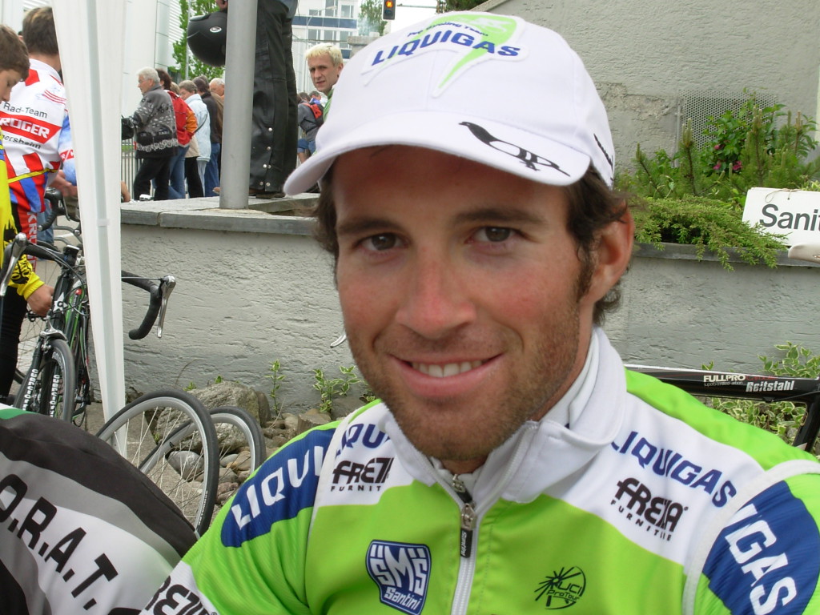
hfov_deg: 27.8
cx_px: 410
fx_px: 1658
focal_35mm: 70
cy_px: 308
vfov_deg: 21.0
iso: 50
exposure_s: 1/71.8
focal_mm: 11.5
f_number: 6
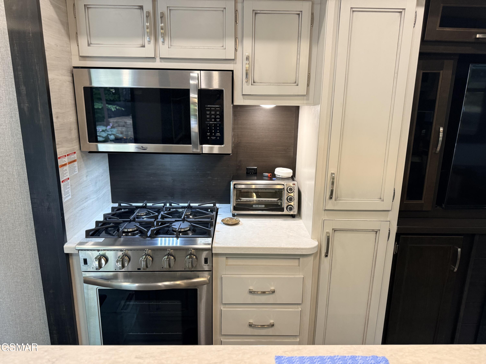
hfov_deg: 71.6
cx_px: 243
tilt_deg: -13.5
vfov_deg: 56.8
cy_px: 182
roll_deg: -0.7
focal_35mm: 24
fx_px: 337
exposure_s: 1/74
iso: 200
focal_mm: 6.76
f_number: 1.78
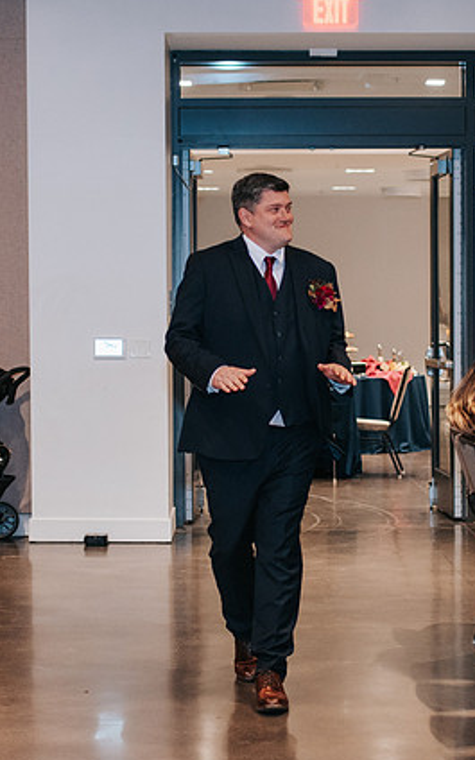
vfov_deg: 23.8
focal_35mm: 87
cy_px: 400
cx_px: 274
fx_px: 1802
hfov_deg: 15.0
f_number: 2
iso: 800
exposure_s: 1/200
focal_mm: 35
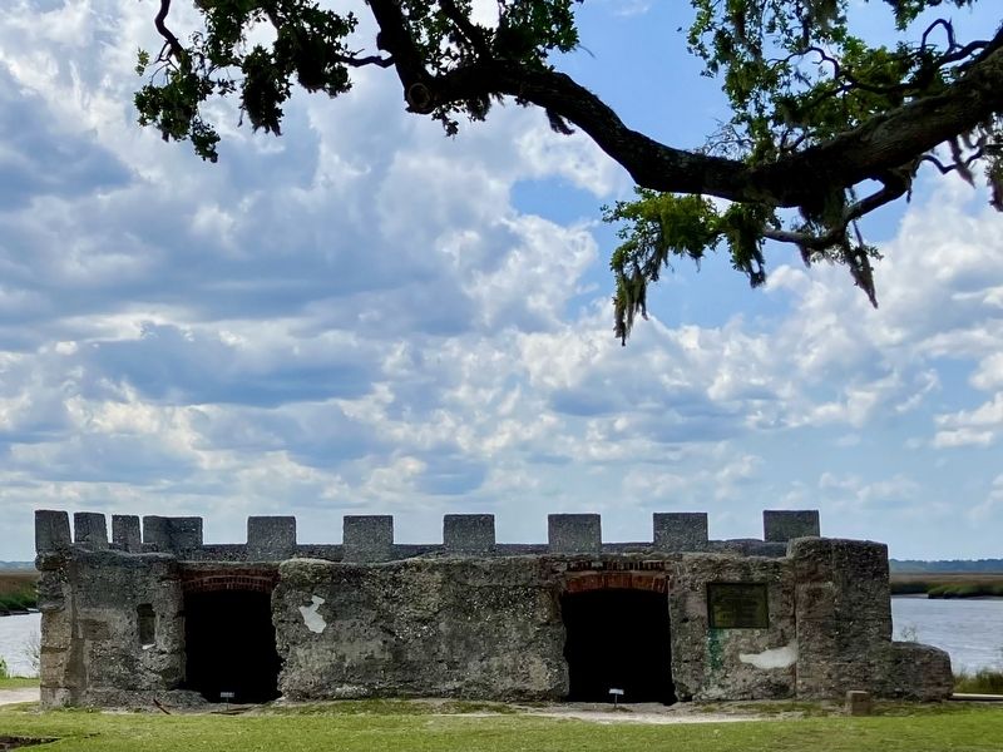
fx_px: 811
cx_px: 502
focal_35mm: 28
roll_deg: +0.8
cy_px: 376
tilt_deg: +9.2
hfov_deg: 63.4
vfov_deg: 49.7
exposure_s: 1/3040
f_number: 1.8
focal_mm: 3.99
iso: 32
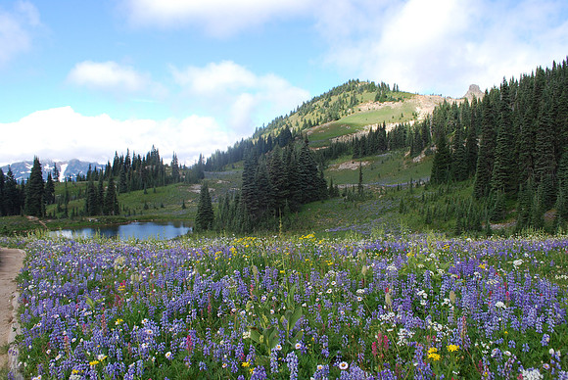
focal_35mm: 27
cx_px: 284
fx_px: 426
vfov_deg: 48.0
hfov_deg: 67.3
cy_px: 190
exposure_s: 1/125
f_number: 9
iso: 200
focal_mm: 18
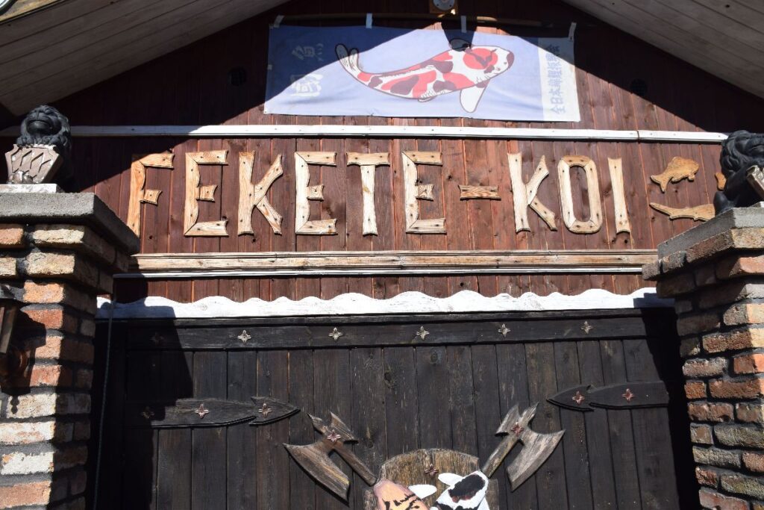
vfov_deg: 47.9
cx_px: 382
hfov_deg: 67.4
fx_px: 573
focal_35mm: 27
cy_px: 255
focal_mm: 18
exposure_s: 1/400
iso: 200
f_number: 10
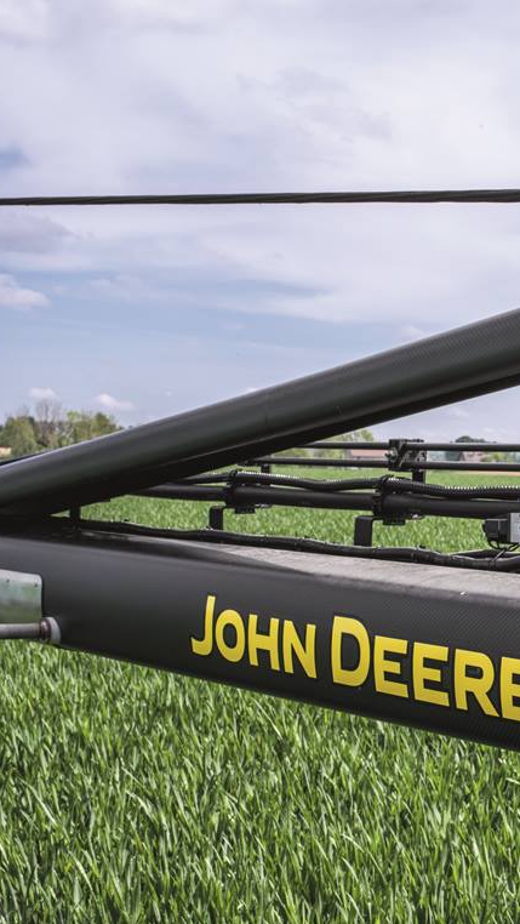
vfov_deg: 33.3
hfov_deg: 18.3
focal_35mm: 63
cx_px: 605
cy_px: 465
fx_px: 1543
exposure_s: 1/125
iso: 400
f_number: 20
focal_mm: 55
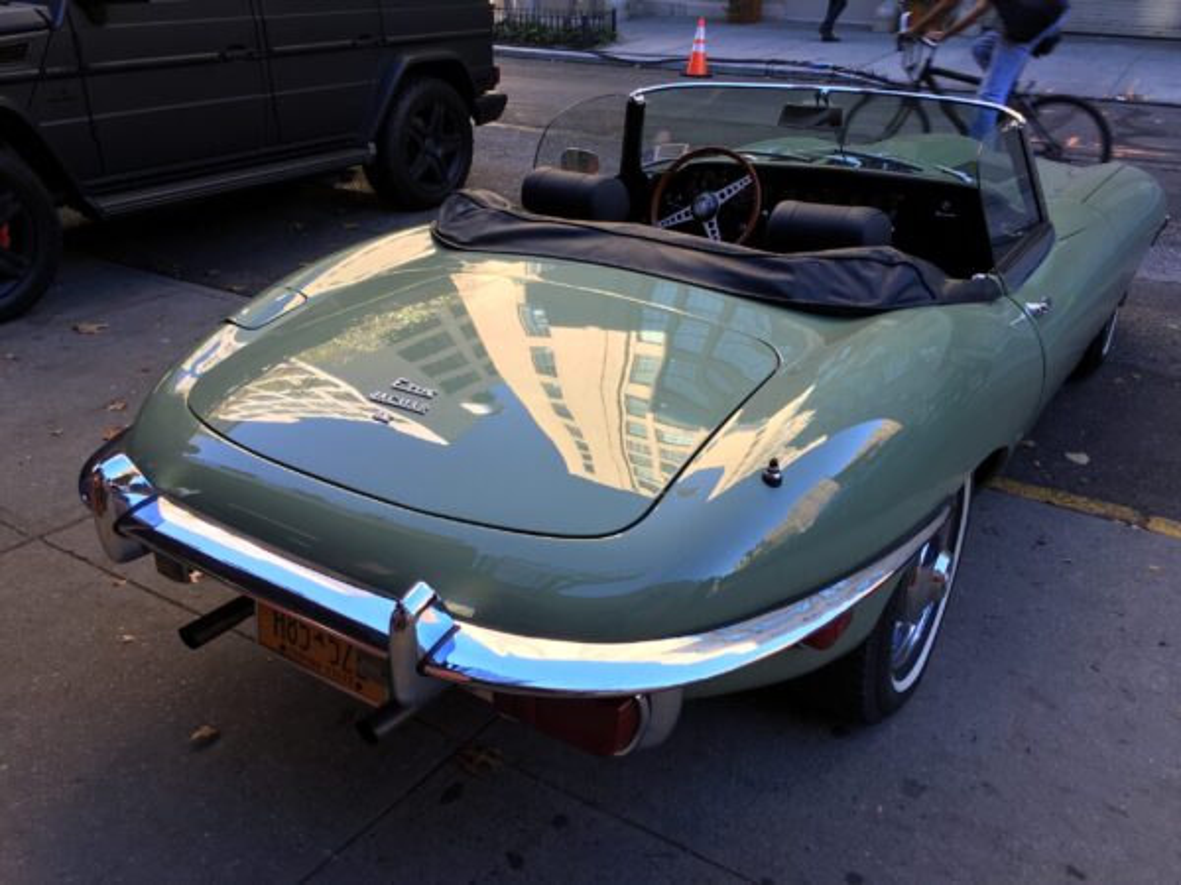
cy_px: 442
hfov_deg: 61.7
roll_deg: -0.4
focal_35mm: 29
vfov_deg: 48.2
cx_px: 590
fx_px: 989
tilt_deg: -23.0
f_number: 2.2
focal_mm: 4.15
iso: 25
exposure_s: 1/120
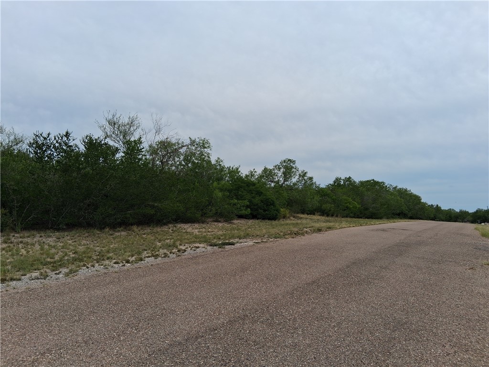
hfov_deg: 67.3
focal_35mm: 26
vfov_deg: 53.1
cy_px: 184
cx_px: 244
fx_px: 367
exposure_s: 1/985
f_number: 1.8
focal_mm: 3.98
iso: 25
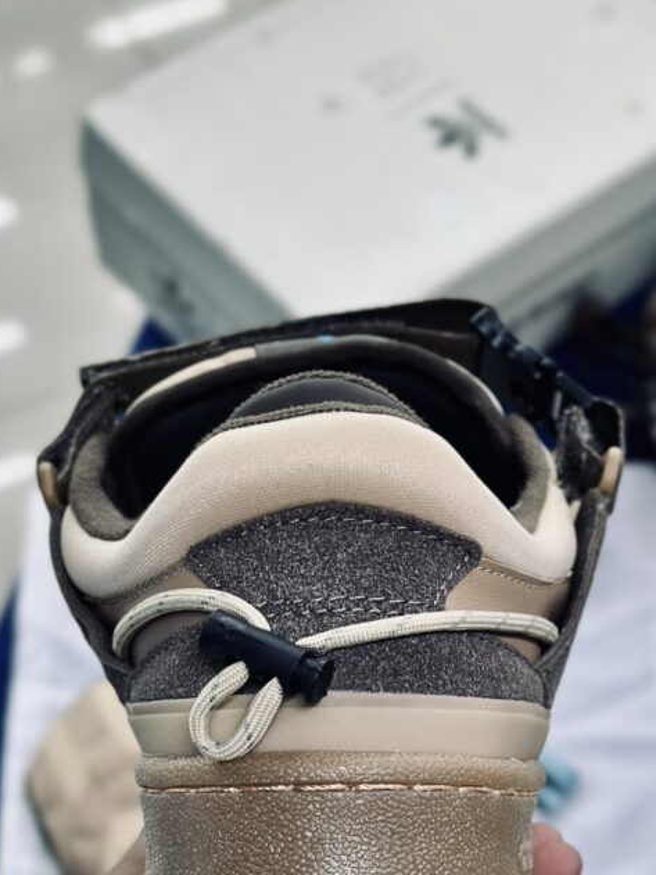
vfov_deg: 27.1
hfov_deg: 20.7
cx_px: 343
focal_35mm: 71
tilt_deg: -55.5
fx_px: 1795
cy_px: 646
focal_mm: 6.86
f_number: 1.78
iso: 64
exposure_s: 1/100
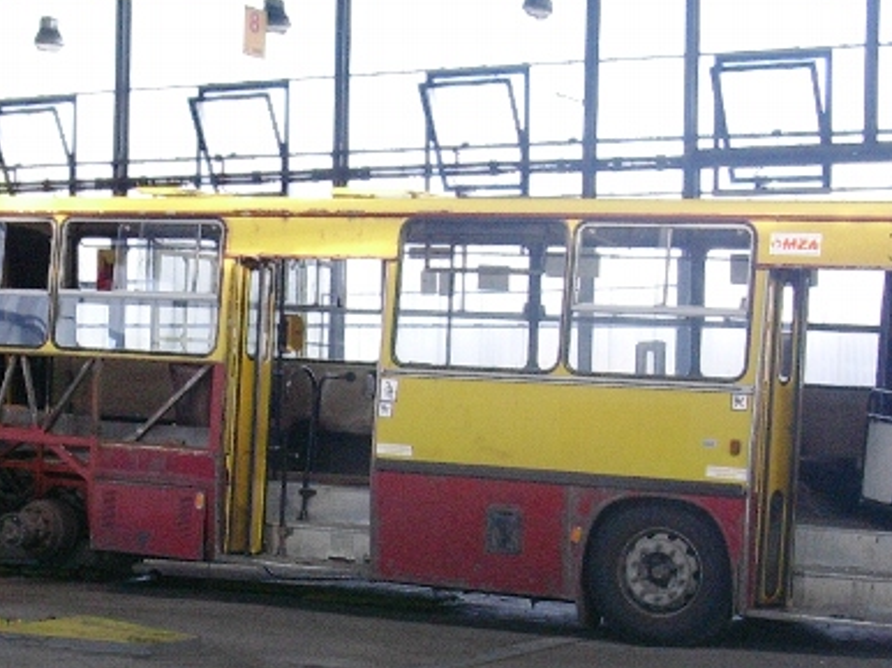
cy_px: 444
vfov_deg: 17.3
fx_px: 2189
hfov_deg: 22.8
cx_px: 238
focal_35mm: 85
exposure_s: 1/80.6
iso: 70
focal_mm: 6.2
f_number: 2.8
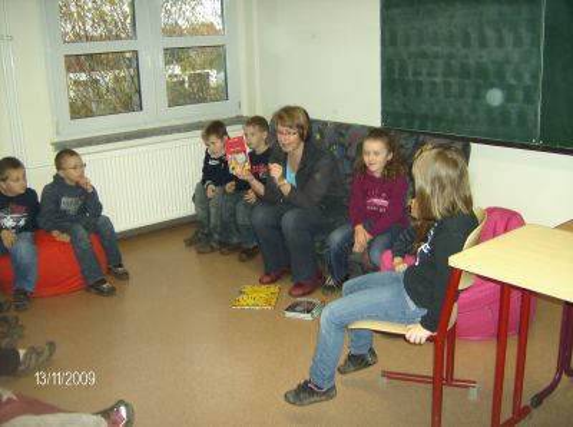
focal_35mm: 36
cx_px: 286
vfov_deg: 39.5
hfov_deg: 51.5
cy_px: 214
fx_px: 594
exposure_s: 1/60
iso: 200
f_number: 2.8
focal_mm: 6
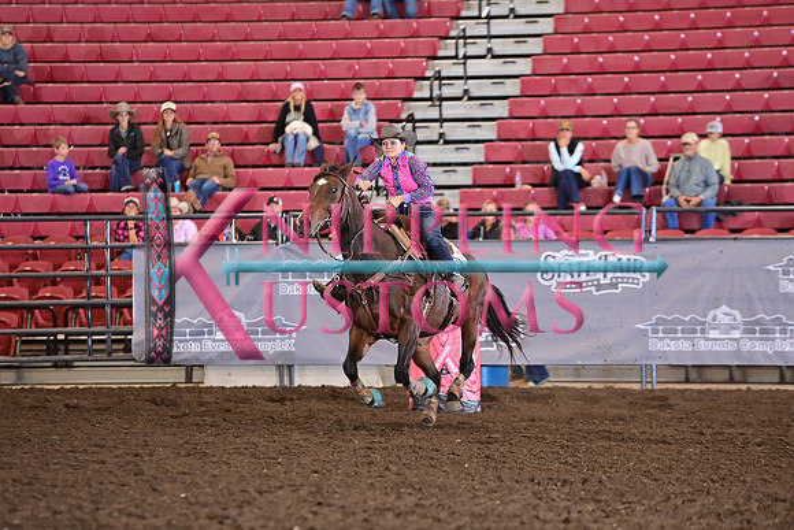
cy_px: 265
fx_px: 4412
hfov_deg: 10.3
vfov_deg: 6.9
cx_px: 397
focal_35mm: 200
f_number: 4
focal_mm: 200
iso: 1250
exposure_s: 1/200
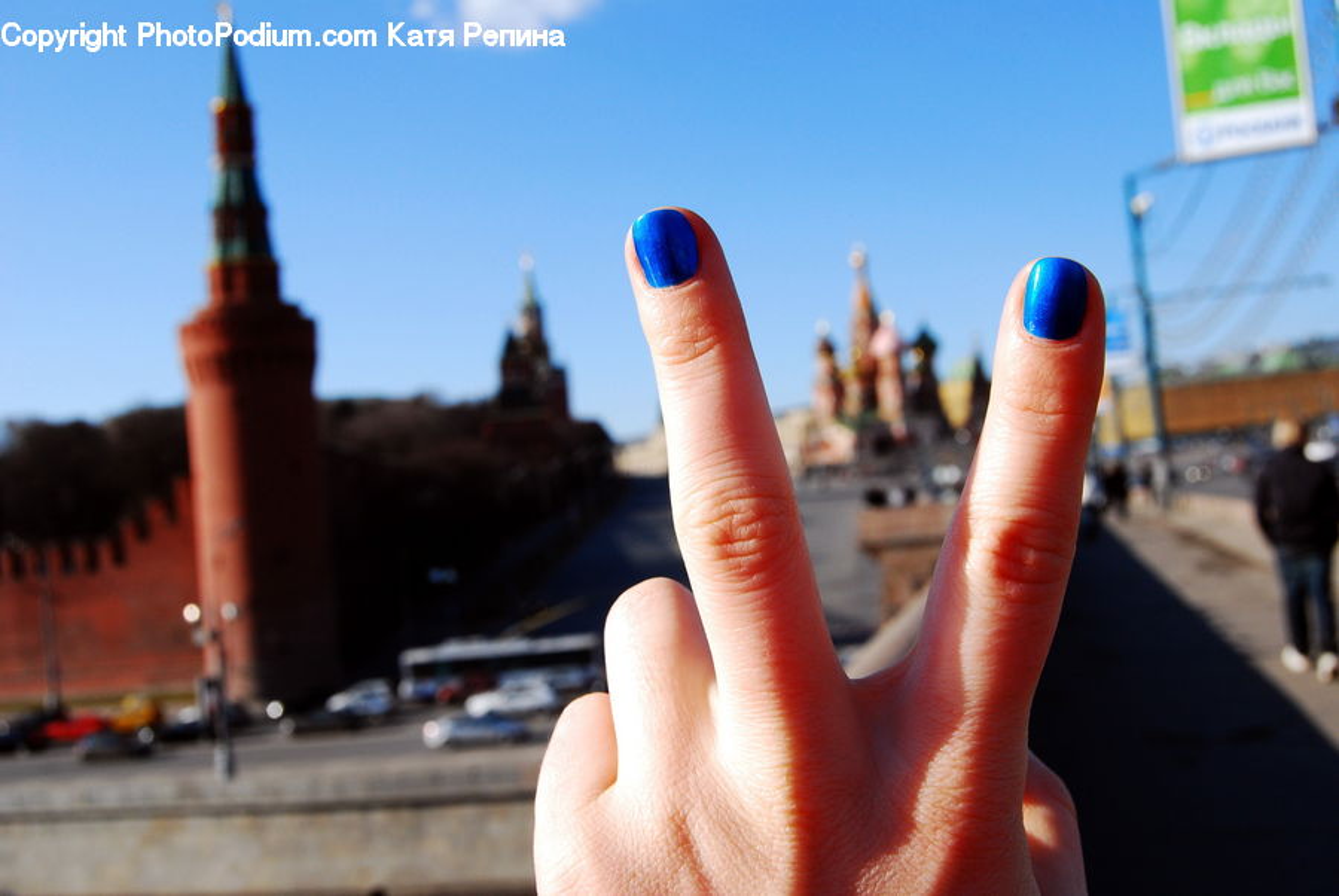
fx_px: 1452
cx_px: 670
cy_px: 448
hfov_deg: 49.5
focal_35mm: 39
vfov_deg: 34.3
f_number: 10
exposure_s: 1/400
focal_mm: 26
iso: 400
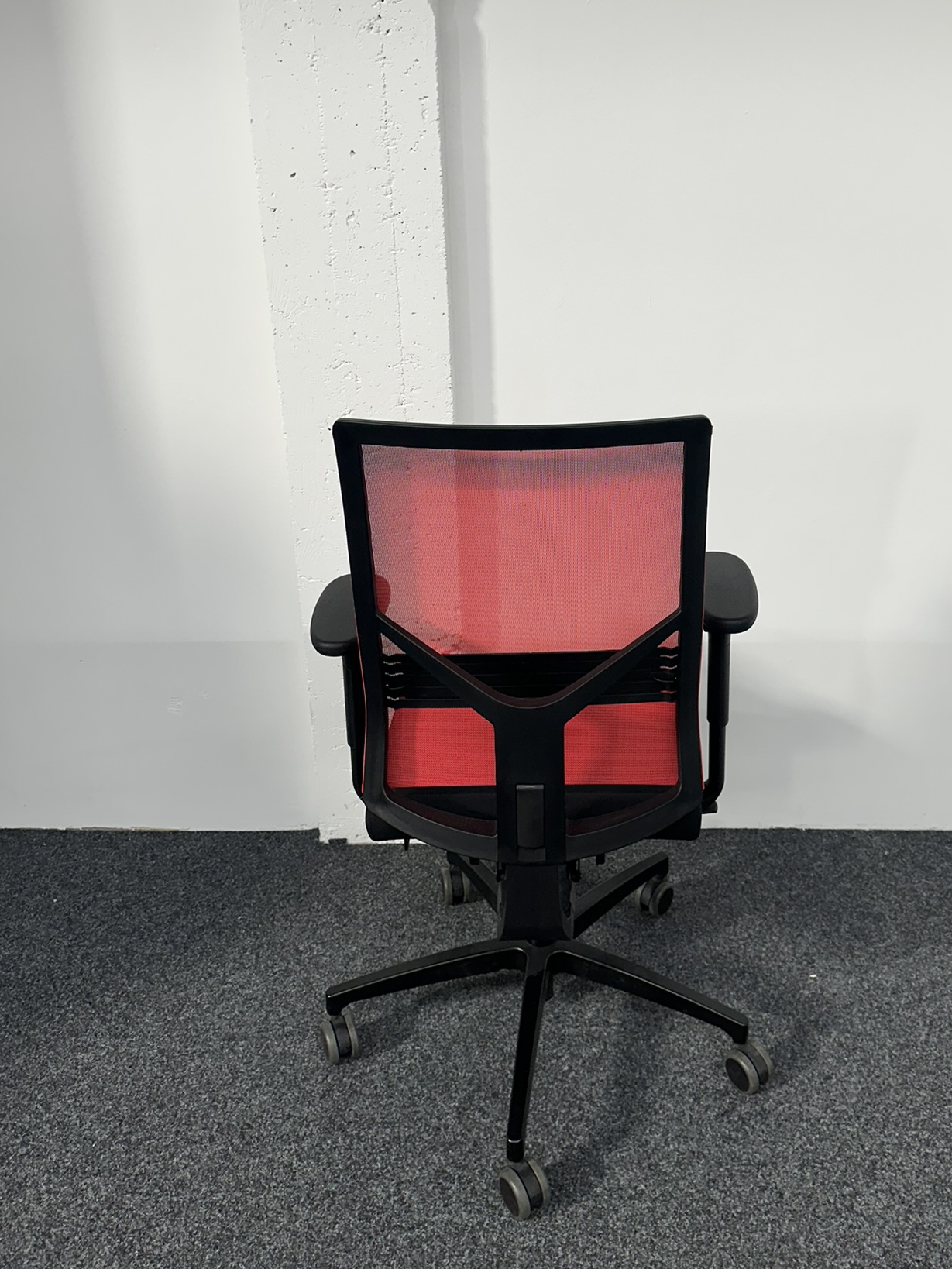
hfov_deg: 46.6
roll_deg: -0.4
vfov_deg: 59.5
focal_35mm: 30
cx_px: 563
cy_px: 514
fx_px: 1100
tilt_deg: -20.6
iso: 125
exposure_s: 1/100
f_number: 1.78
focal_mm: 6.86
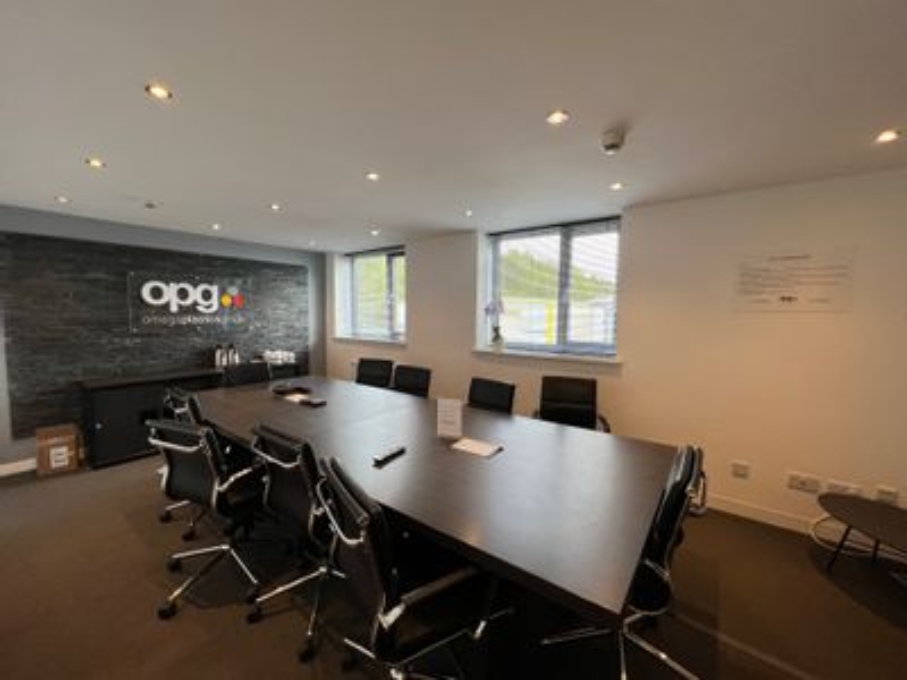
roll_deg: +0.4
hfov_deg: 106.2
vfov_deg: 89.9
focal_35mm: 13
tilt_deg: -6.5
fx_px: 341
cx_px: 454
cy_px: 340
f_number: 1.8
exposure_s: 1/100
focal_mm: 1.57
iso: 80
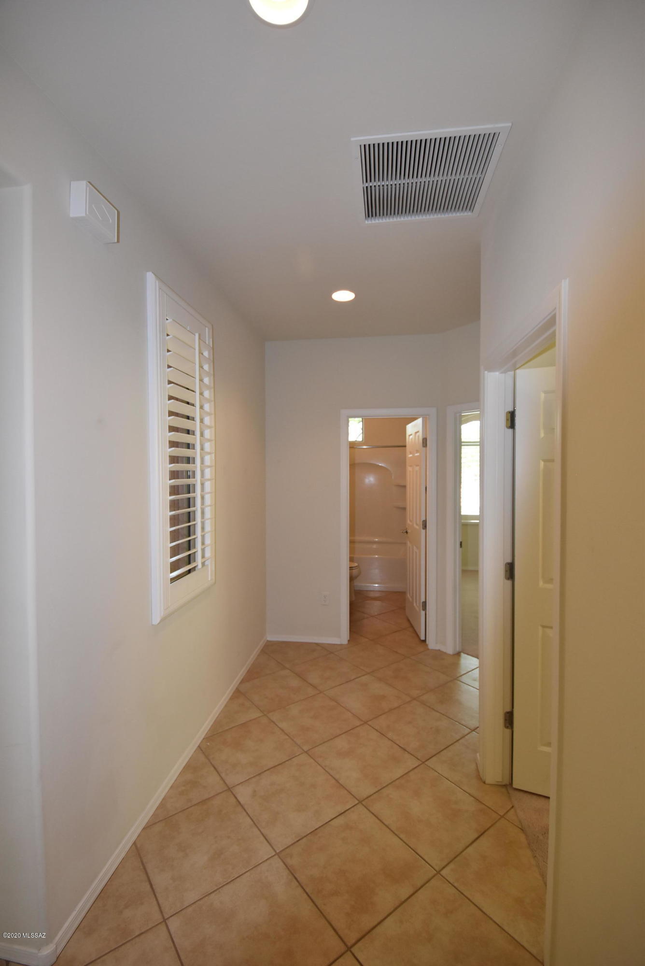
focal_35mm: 15
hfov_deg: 77.4
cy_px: 483
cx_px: 322
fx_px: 403
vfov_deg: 100.4
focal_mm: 10
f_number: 5
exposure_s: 1/100
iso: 800
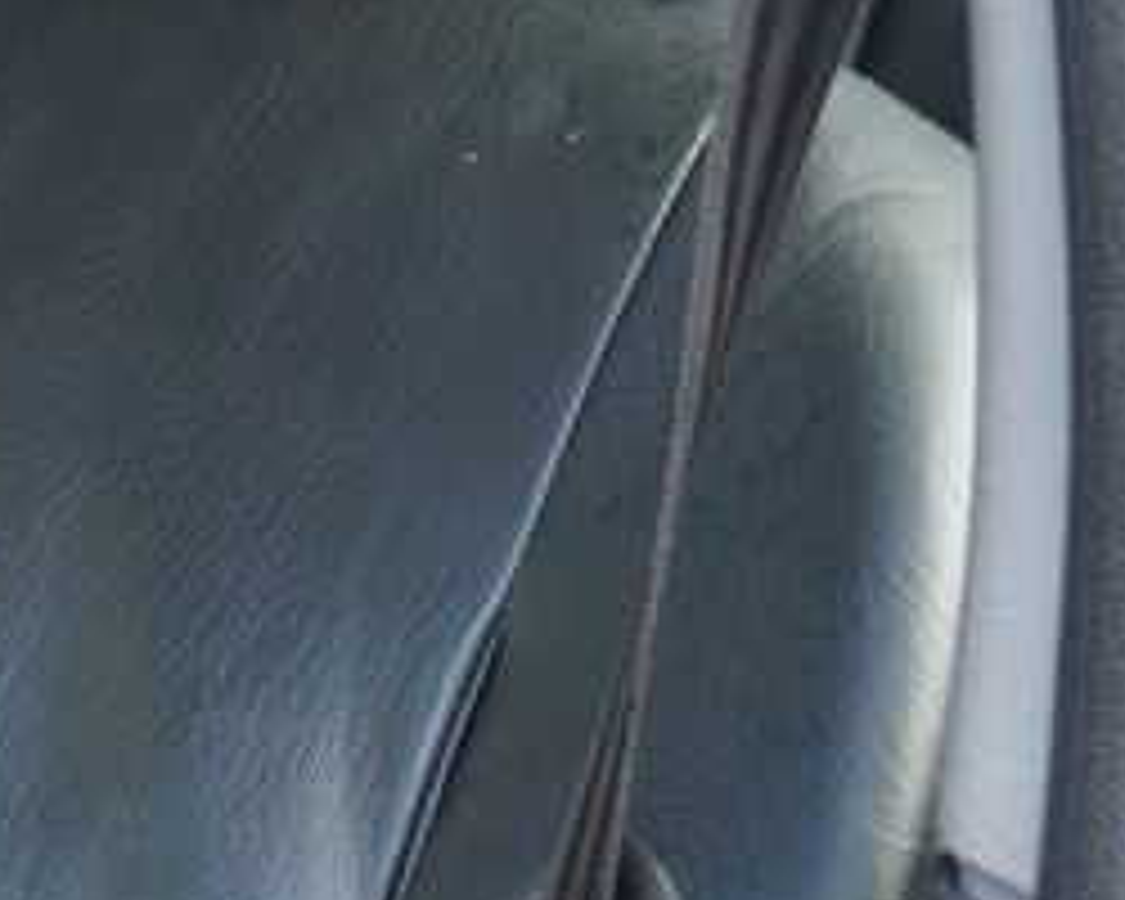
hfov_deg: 9.7
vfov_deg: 8.3
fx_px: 5993
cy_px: 1629
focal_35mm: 180
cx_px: -1395
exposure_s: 1/30
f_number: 3.5
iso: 250
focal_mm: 16
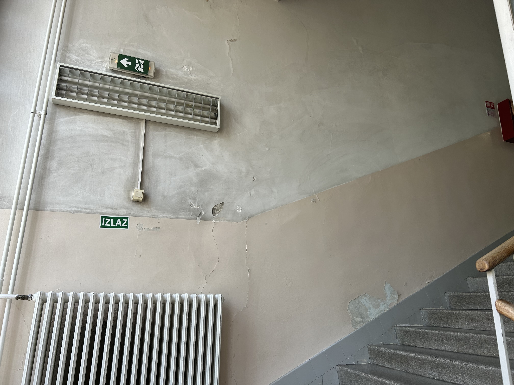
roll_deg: -0.5
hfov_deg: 67.3
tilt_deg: +16.0
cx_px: 257
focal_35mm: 26
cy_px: 192
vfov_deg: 53.1
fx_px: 386
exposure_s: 1/121
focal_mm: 5.7
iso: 40
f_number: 1.5
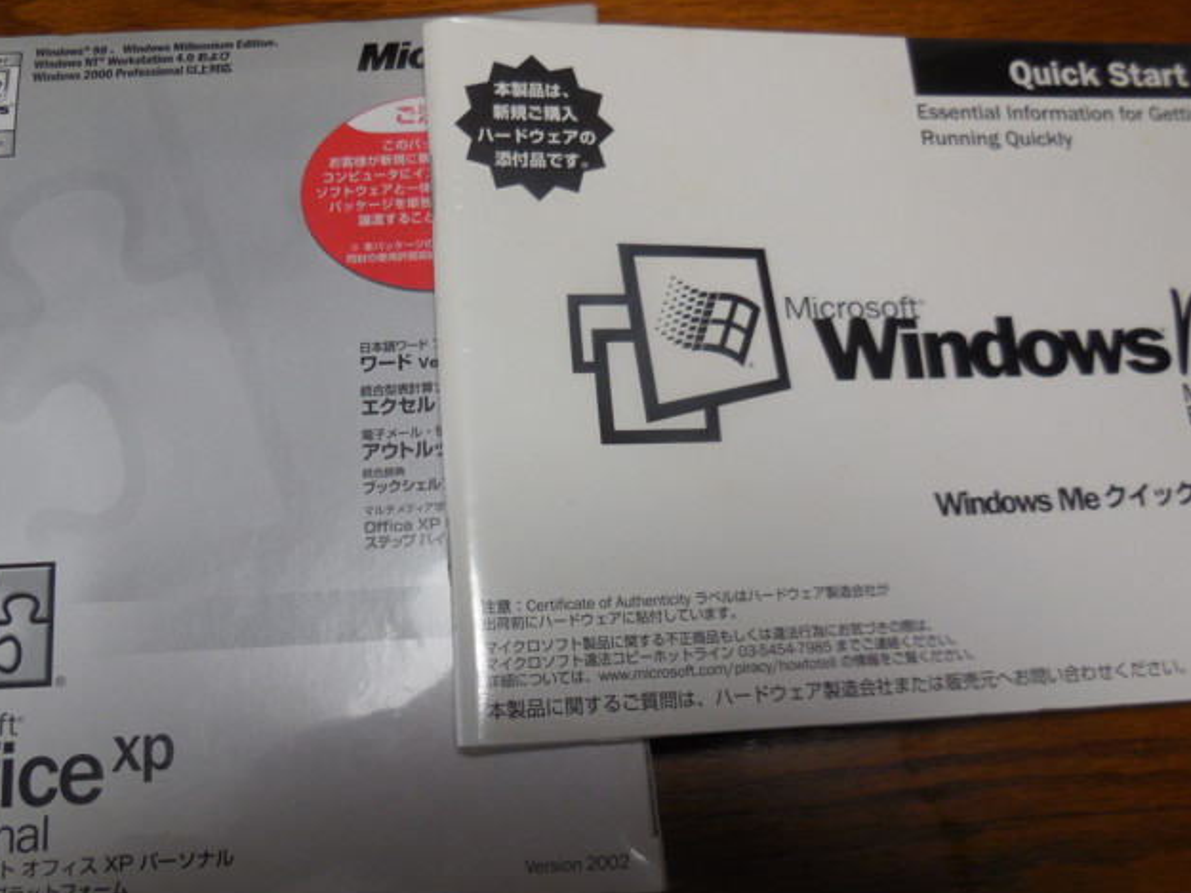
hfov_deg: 56.7
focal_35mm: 32
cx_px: 524
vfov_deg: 44.1
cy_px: 503
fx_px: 1101
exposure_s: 1/30
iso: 250
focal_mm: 4.5
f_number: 3.1
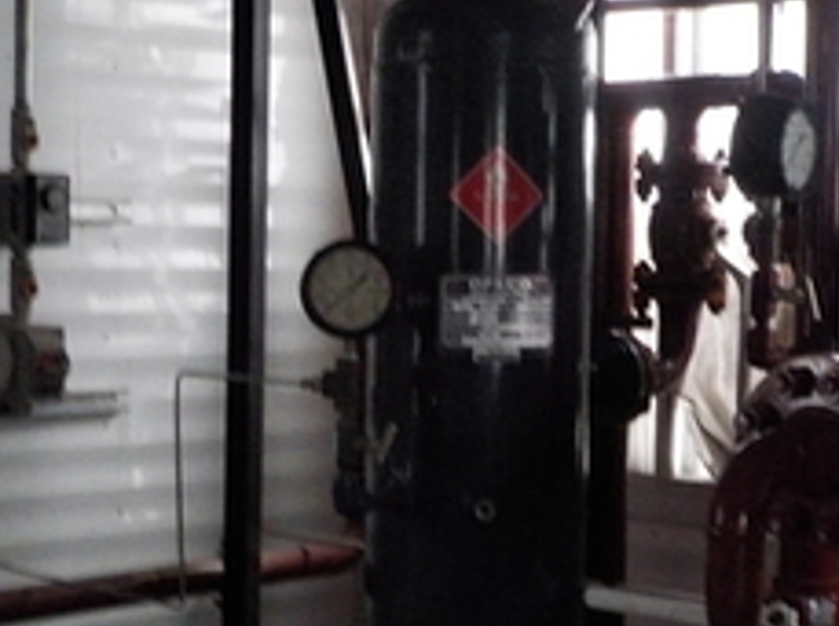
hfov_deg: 23.3
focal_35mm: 84
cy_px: 384
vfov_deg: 17.5
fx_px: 2033
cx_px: 388
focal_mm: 4.1
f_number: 3.3
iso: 500
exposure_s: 1/15
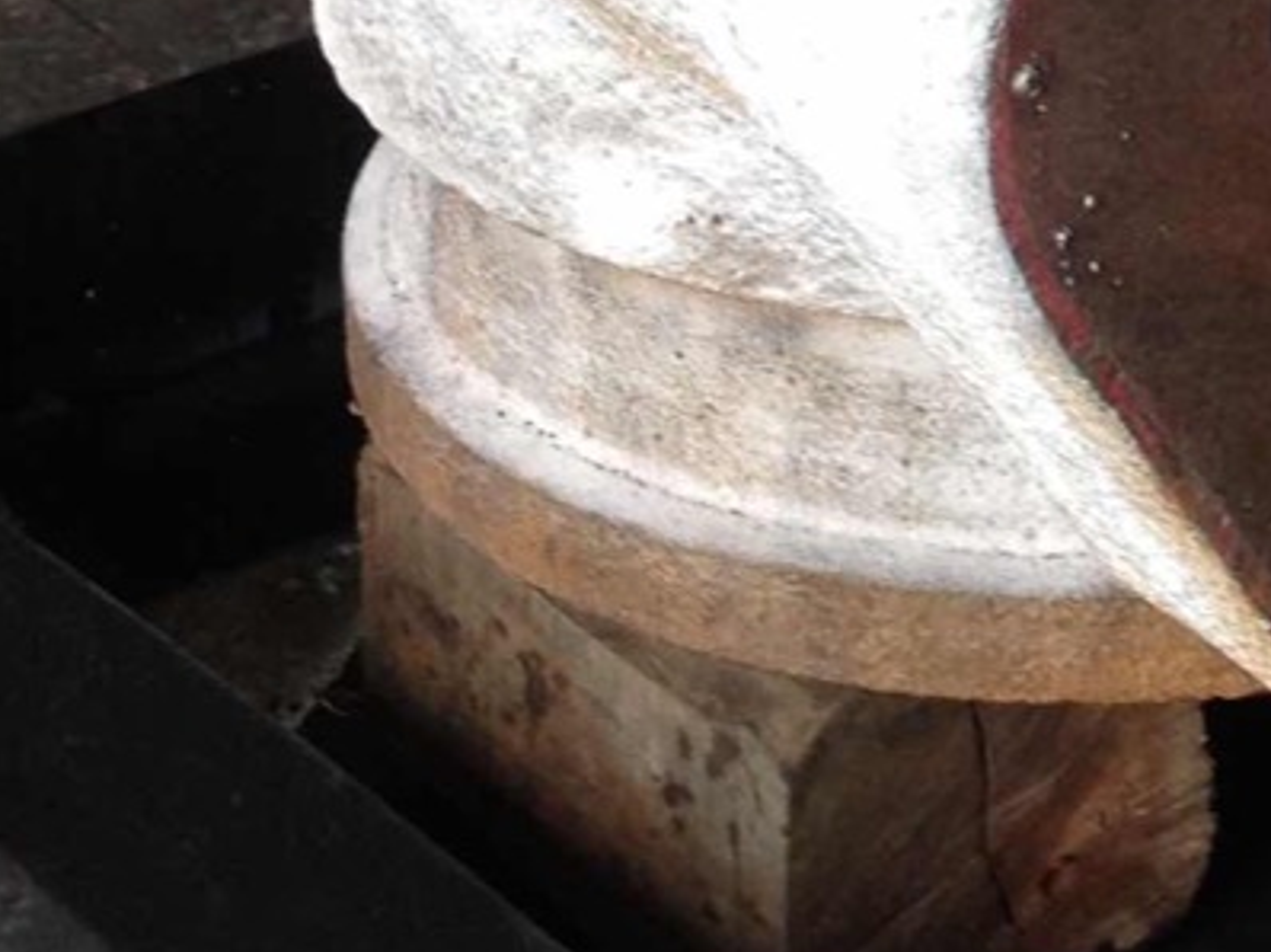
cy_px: -706
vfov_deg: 8.2
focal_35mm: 176
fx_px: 6458
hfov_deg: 11.0
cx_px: 1686
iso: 64
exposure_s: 1/60
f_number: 2.4
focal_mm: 4.28
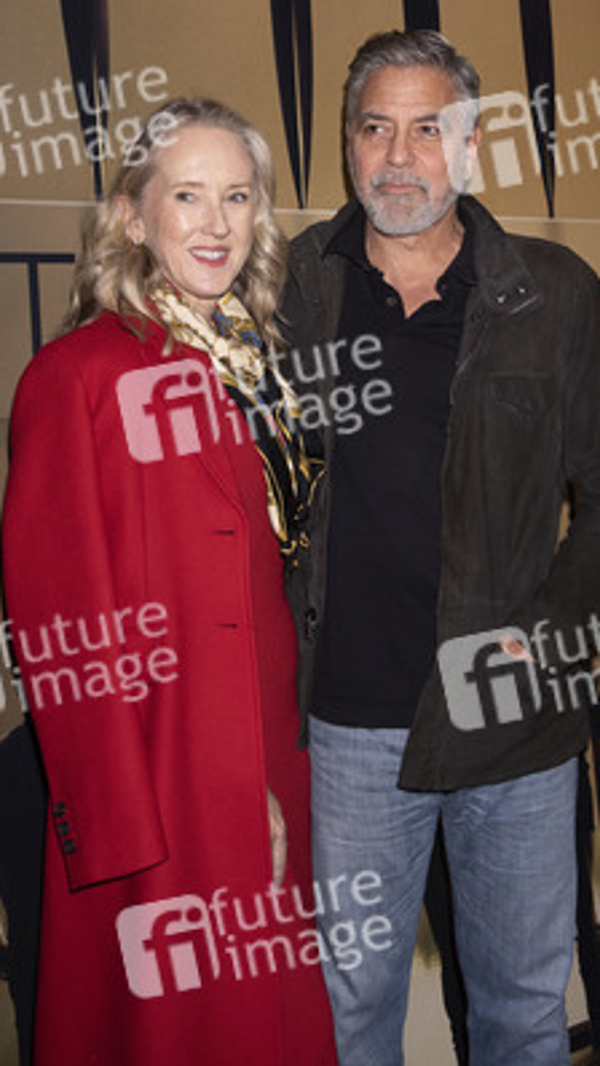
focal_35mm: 40
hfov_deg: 29.7
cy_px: 533
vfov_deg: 50.5
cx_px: 332
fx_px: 1131
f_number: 9
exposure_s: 1/200
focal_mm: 38
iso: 400
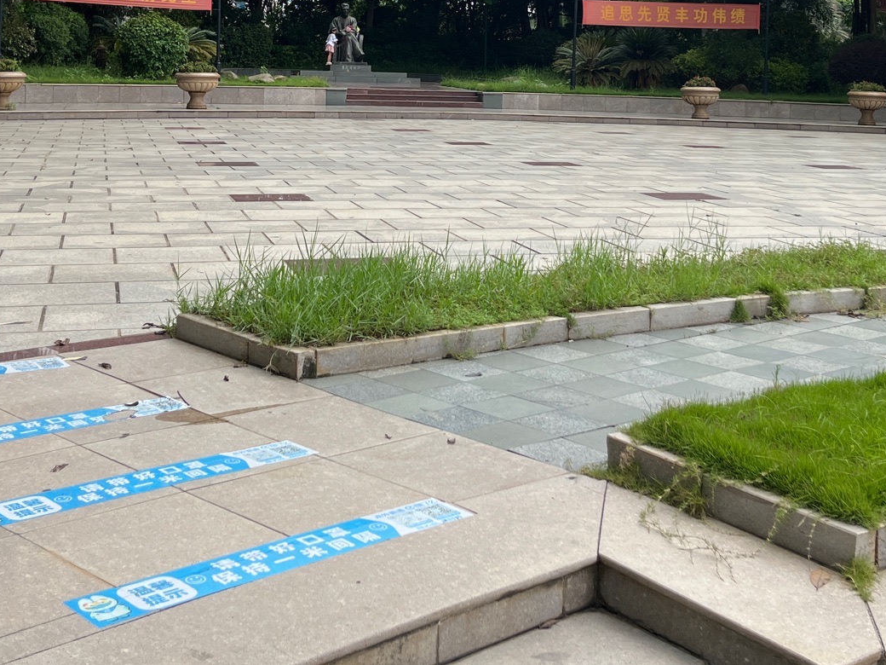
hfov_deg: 38.2
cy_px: 27
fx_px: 1280
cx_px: 480
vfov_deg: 27.7
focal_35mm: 50
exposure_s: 1/2268
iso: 50
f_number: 1.6
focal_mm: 5.1
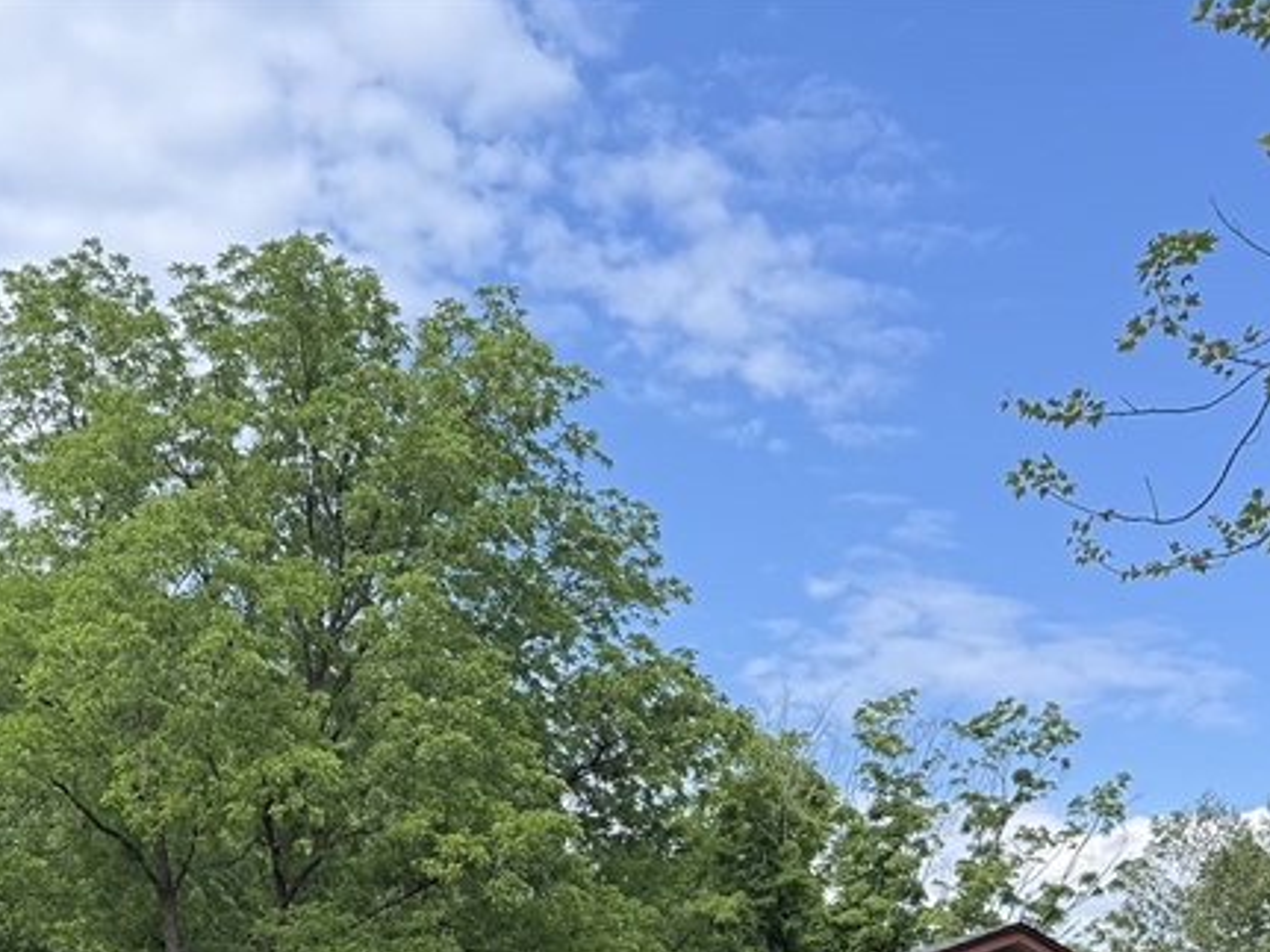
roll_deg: -3.2
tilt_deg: +5.3
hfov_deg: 33.1
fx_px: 2091
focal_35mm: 57
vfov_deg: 23.6
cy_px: 1123
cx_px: 309
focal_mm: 6.76
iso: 80
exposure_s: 1/1010
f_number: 1.78
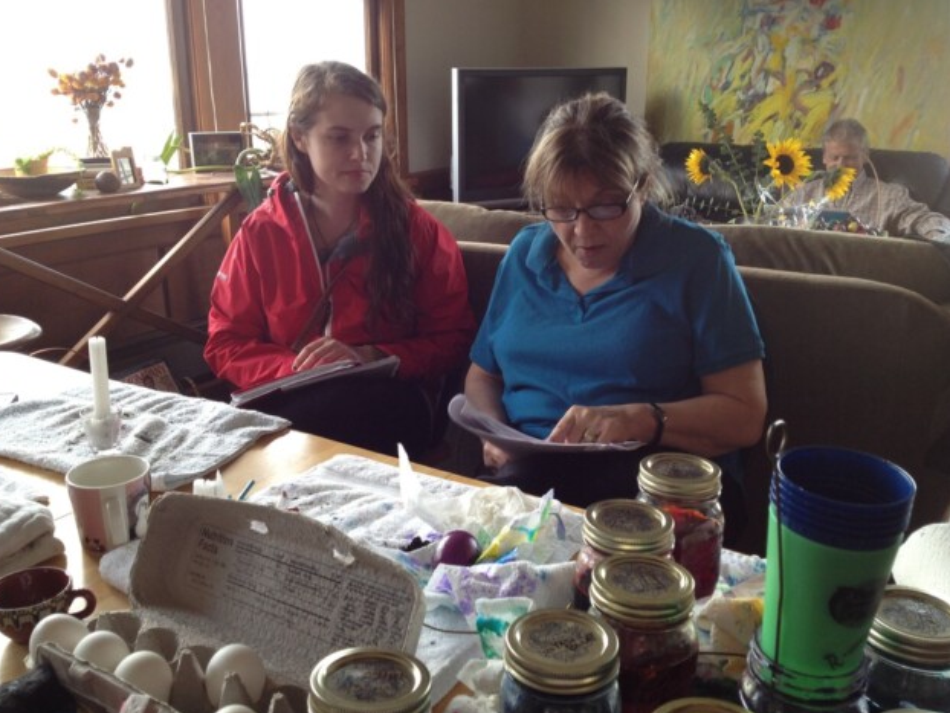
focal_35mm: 36
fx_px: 988
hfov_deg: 51.3
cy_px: 354
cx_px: 467
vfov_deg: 39.7
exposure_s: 1/30
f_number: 2.4
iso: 64
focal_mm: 4.28
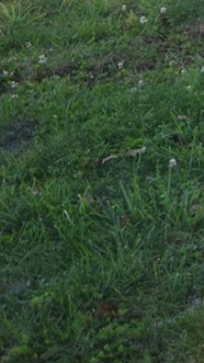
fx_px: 1568
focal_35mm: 163
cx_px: 736
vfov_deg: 12.3
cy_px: -236
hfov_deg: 6.4
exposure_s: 1/125
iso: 400
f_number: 5.6
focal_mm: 20
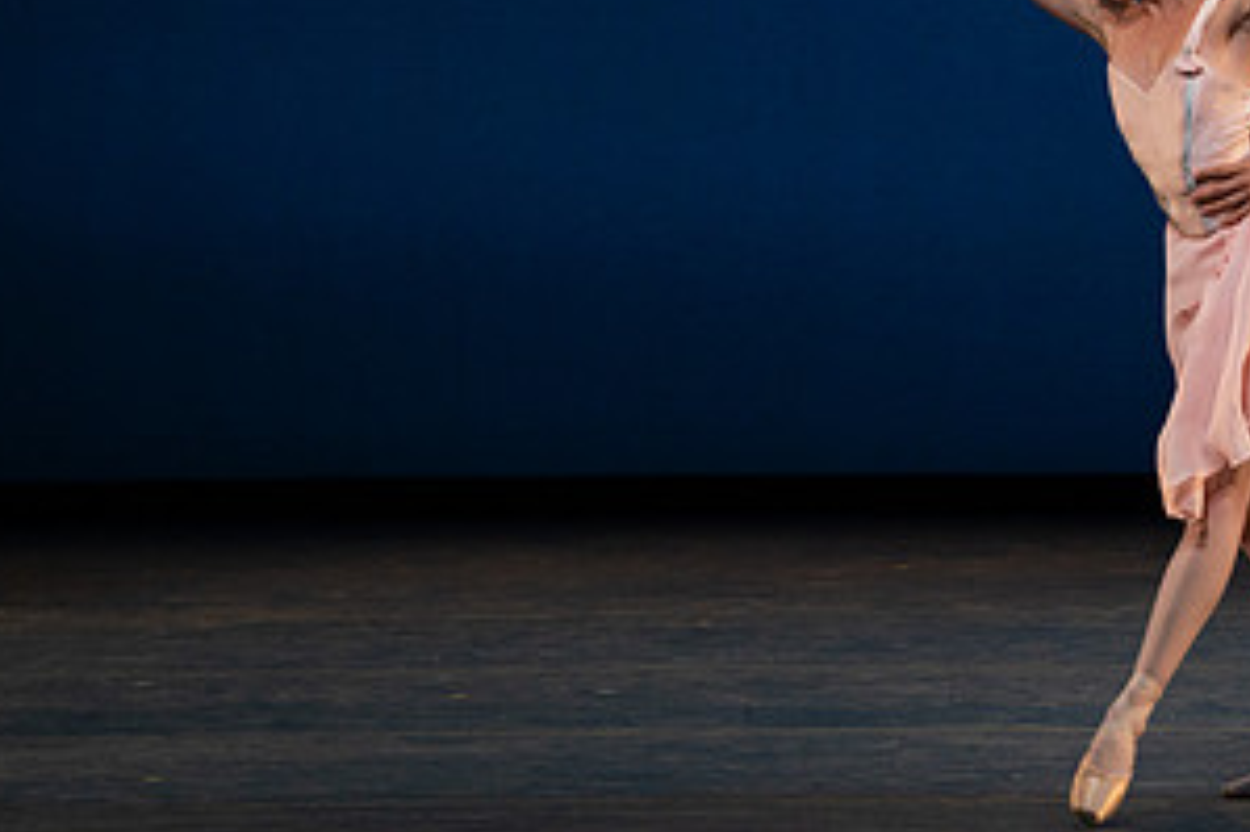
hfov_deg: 5.3
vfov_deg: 3.5
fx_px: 13464
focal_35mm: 388
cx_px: 949
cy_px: 107
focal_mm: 200
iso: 3200
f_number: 8
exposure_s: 1/500
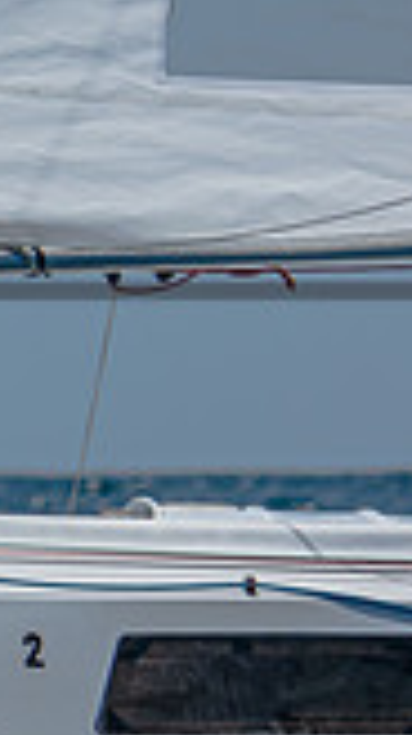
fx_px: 27460
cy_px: 370
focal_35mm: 1411
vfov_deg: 1.5
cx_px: -1051
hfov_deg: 0.9
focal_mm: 210
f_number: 5.3
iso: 200
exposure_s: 1/2000
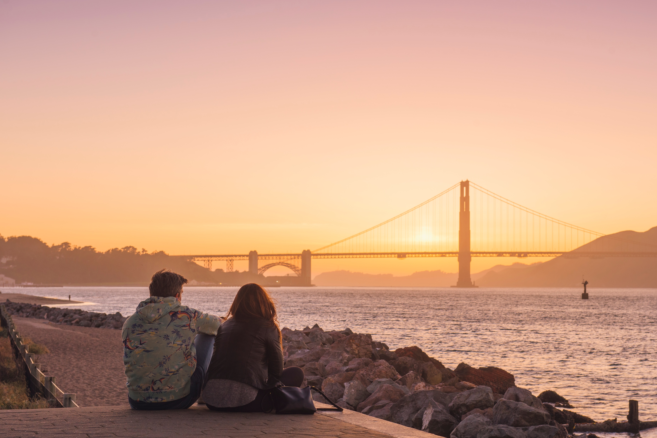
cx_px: 392
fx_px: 1278
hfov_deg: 28.8
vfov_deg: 19.5
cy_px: 226
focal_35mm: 70
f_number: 8
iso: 160
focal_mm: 58
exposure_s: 1/50
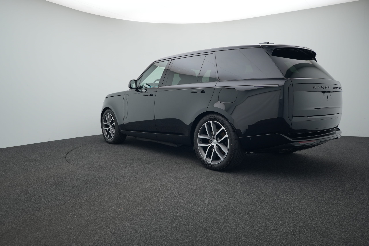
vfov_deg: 46.4
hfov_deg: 65.5
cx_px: 184
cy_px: 123
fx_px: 287
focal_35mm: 28
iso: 640
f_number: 4
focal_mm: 28
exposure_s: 1/80
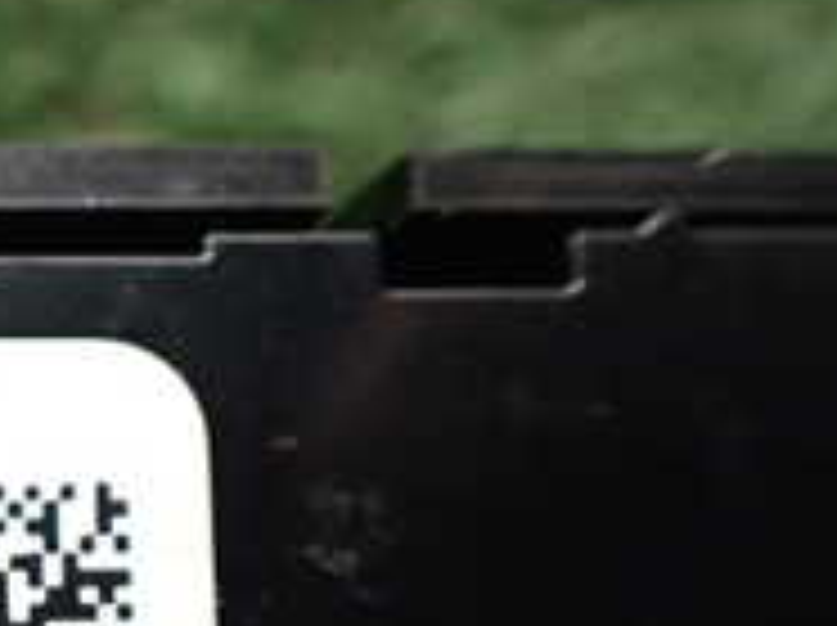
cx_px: -477
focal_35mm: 97
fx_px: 2342
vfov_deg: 14.8
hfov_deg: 17.8
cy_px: 730
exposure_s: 1/125
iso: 800
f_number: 2.3
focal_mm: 5.4
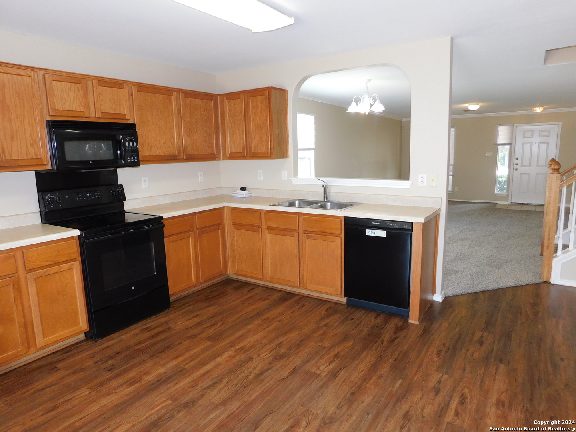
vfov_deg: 58.9
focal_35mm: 23
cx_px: 288
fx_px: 383
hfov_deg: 73.9
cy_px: 216
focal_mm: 4
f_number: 3
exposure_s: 1/30
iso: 200
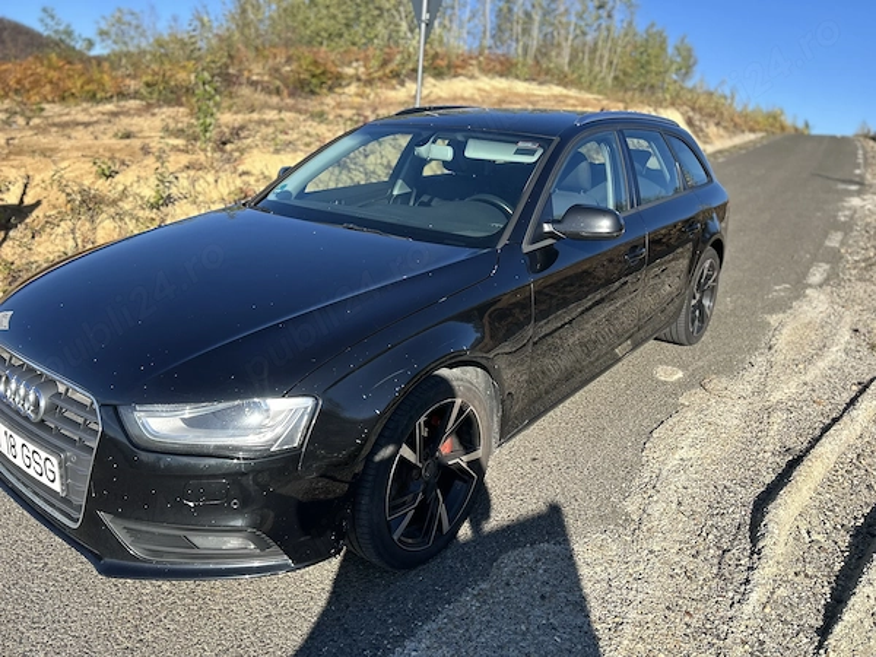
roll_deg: -7.2
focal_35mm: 26
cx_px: 438
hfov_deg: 67.3
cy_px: 328
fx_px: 658
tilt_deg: -14.9
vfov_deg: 53.1
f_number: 1.5
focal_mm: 5.7
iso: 50
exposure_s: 1/2123
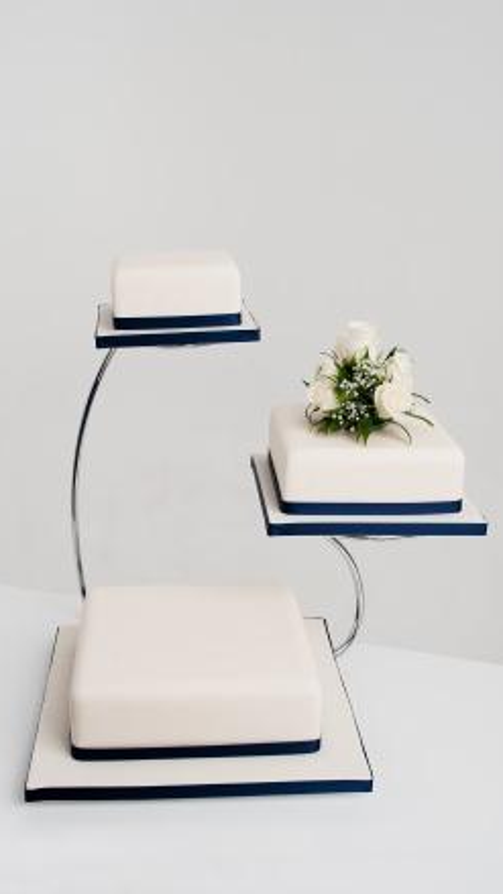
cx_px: 216
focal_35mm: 47
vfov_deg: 43.7
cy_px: 440
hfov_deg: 25.4
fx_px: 1114
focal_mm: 44
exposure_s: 1/125
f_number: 8
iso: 200
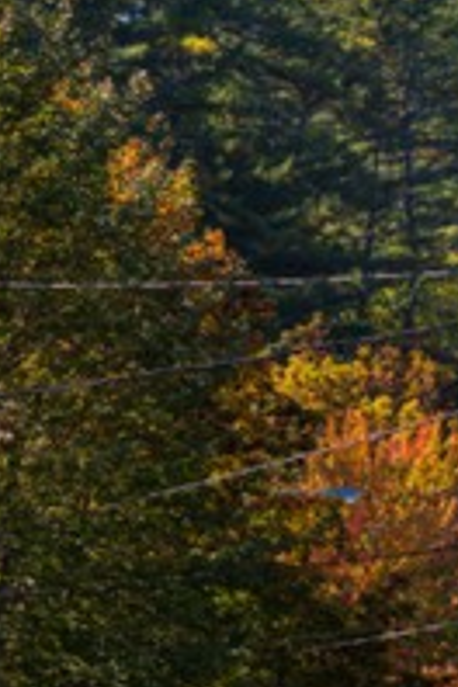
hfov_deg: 3.7
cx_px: 451
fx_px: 7156
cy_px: 531
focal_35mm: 375
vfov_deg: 5.5
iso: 160
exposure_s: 1/800
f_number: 4
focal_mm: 103
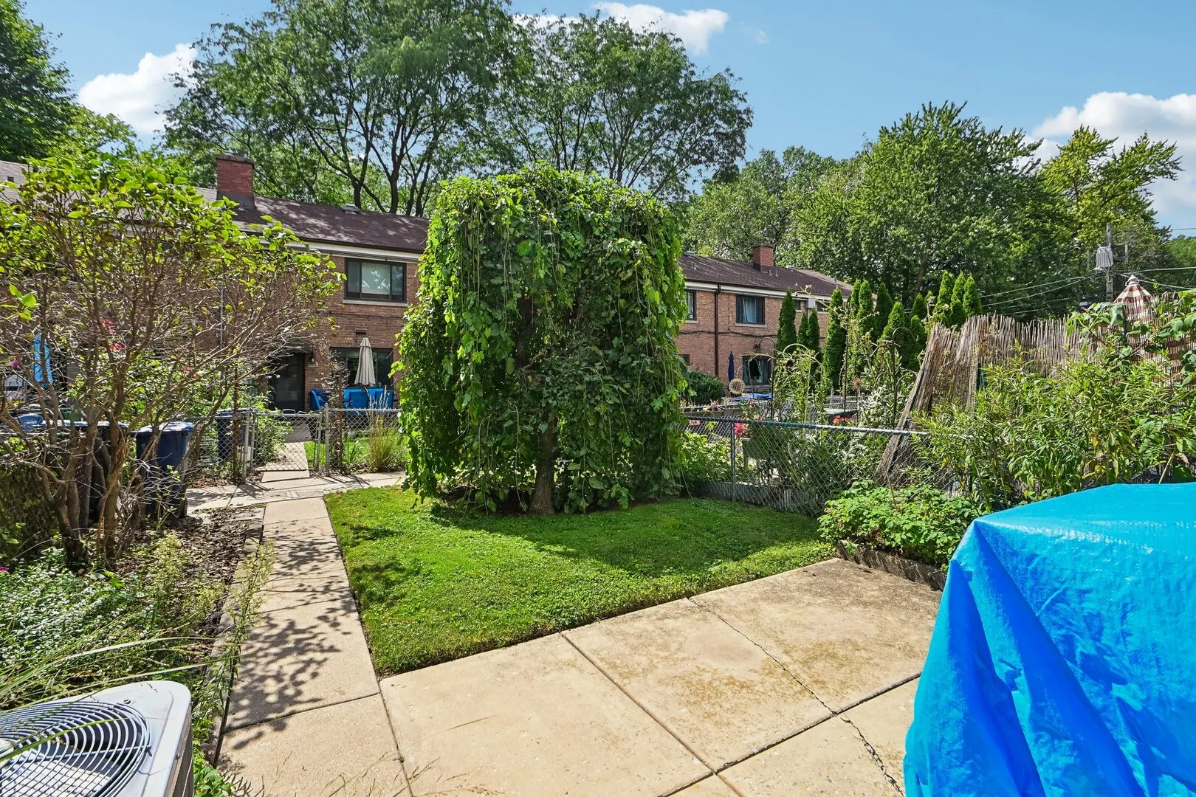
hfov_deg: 96.7
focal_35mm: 16
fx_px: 532
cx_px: 598
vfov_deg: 73.7
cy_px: 398
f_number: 13
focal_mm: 16
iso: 400
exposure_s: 1/160
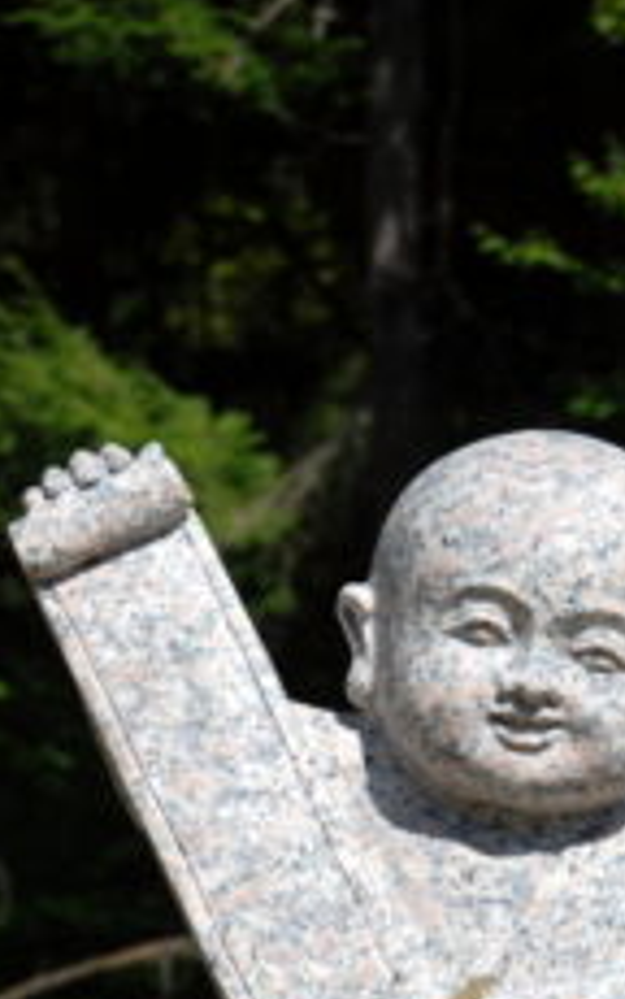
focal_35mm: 133
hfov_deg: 9.8
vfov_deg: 15.4
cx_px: 475
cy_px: 1003
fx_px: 3620
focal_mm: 40
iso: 100
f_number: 4.5
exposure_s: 1/800
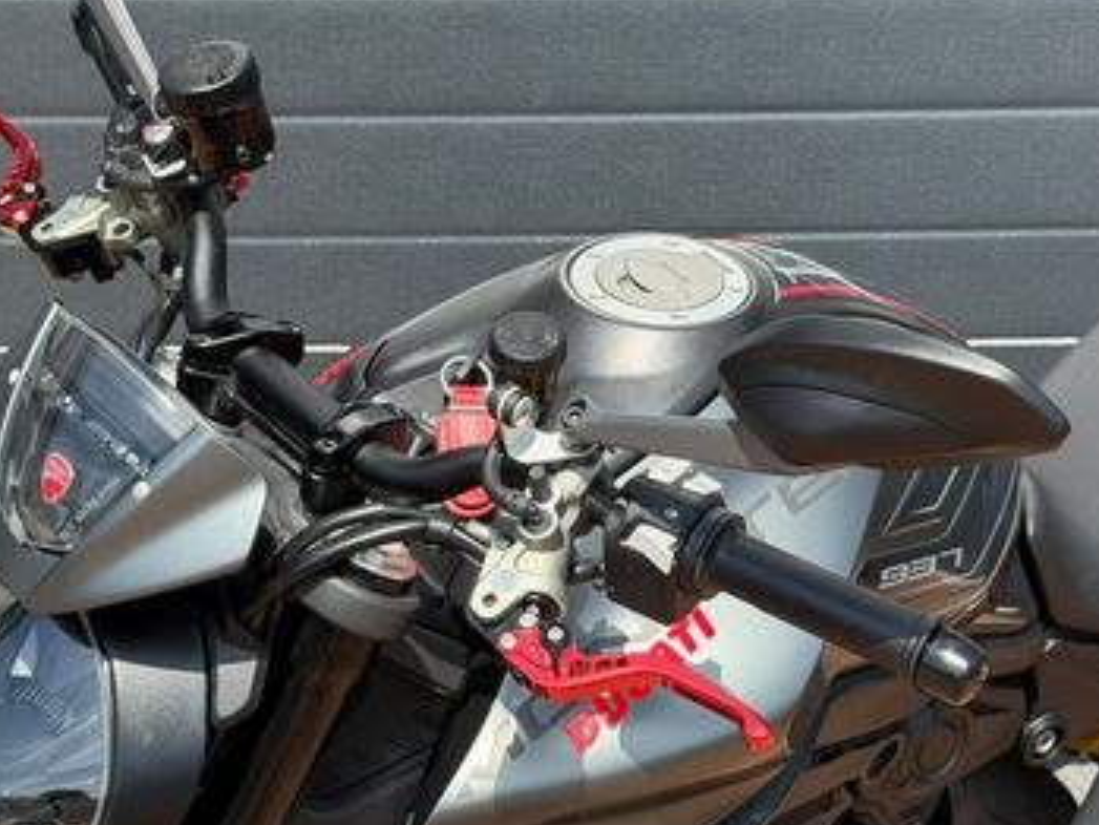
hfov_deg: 22.2
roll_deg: -0.2
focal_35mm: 88
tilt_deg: -23.2
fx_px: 2795
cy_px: 636
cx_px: 592
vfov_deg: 16.7
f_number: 1.78
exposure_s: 1/2342
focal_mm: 6.76
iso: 100
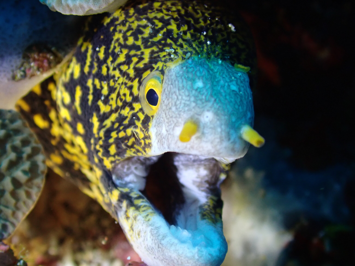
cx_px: 178
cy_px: 133
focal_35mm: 100
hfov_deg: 19.6
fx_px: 1026
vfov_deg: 14.8
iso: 800
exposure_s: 1/160
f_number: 4.9
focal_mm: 18
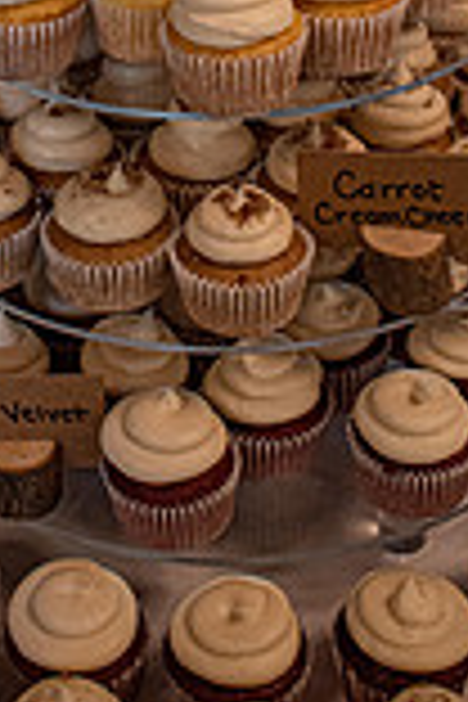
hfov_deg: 17.4
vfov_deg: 24.4
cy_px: -50
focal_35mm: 78
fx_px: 1521
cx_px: 117
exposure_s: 1/60
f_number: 4
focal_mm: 18
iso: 800
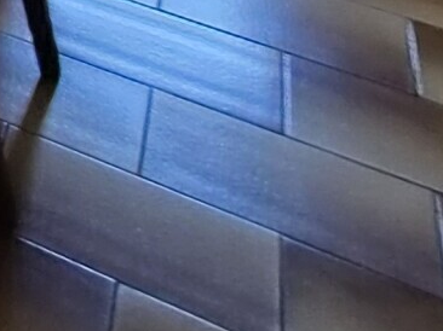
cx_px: -787
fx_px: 1164
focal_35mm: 91
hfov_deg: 12.5
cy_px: -708
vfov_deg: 10.4
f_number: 2.2
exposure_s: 1/50
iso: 320
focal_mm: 2.2
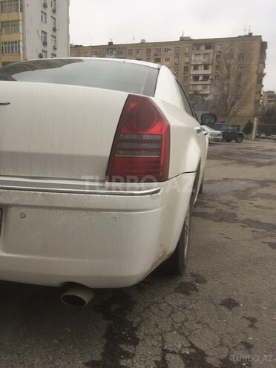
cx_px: 138
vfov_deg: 61.7
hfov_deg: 48.2
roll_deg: -4.3
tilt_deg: -10.1
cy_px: 184
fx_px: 308
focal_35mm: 29
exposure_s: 1/50
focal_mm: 4.15
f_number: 2.2
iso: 32
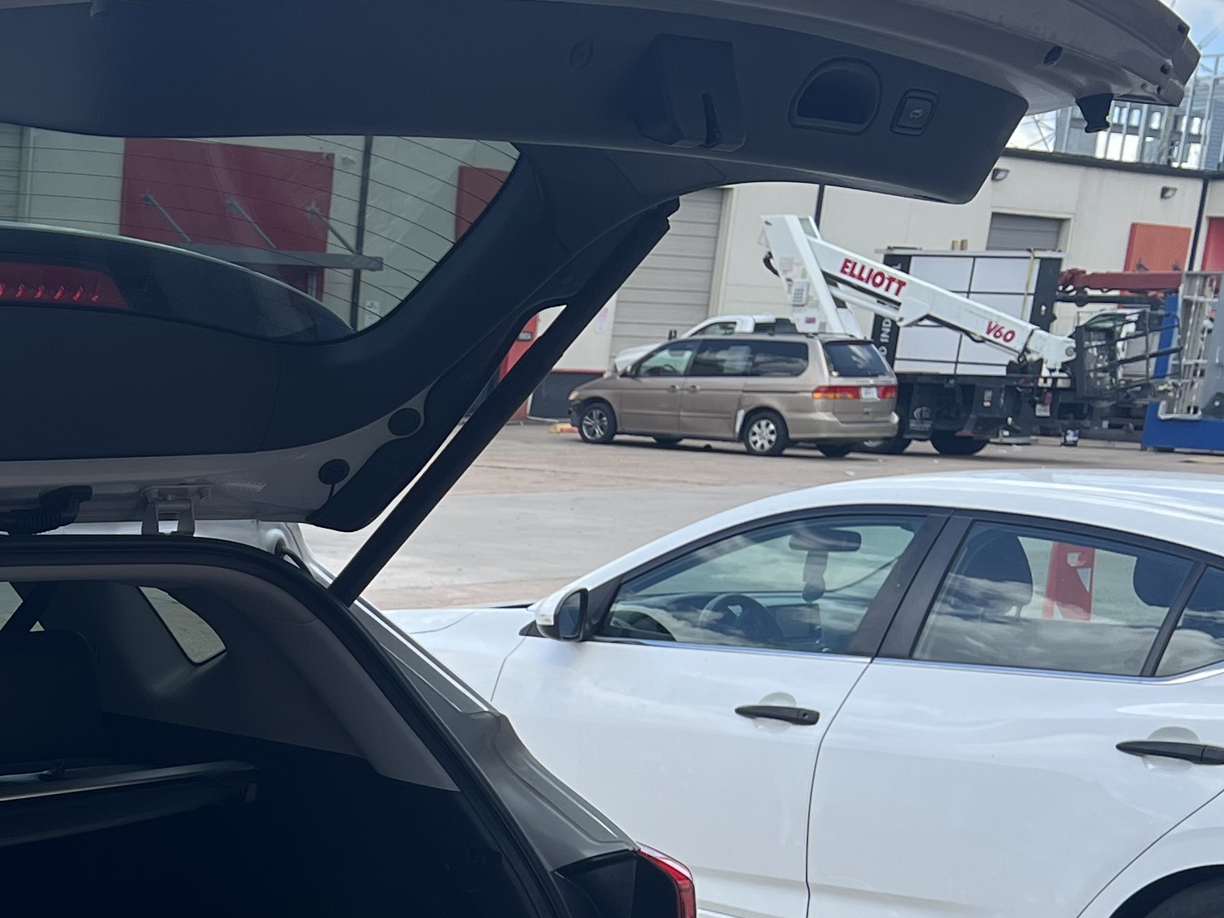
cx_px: -168
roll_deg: -2.6
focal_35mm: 69
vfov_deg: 20.5
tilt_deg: -15.8
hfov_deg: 25.8
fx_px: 2440
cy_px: 962
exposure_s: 1/1412
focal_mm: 5.7
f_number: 1.5
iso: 50
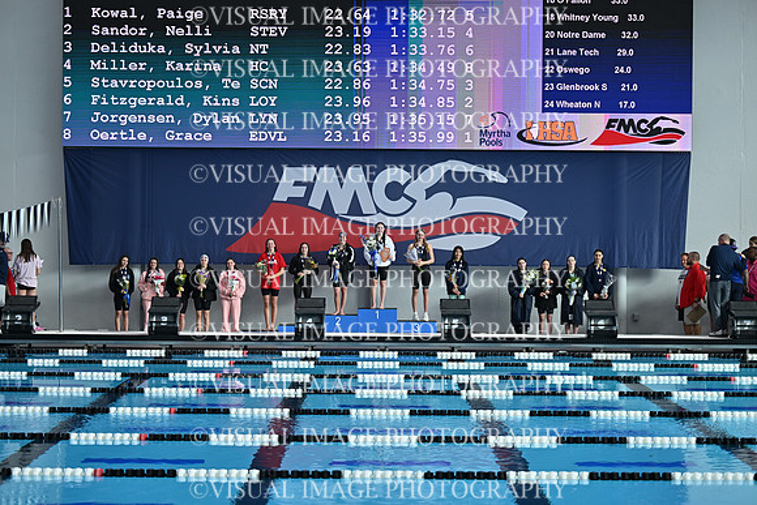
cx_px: 378
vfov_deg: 17.7
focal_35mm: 77
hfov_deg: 26.3
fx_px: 1619
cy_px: 252
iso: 250
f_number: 2.8
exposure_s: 1/500
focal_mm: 77
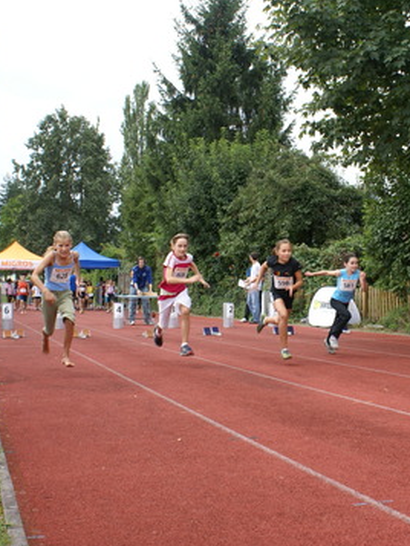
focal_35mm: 48
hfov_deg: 29.9
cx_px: 298
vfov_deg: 39.6
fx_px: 758
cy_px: 274
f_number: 5
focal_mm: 22
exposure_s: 1/200
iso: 100
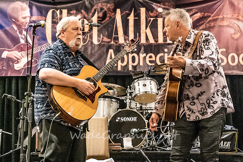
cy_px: 70
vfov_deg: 15.3
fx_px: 603
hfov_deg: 22.8
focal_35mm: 89
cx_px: 116
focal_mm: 61
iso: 10000
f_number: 5.6
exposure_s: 1/200
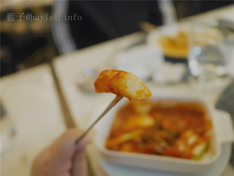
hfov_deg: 59.9
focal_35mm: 30
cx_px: 117
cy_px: 88
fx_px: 203
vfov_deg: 46.8
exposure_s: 1/60
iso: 1600
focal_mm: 15
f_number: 1.7
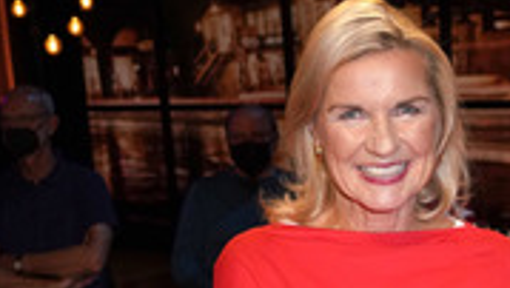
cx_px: 358
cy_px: 376
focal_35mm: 79
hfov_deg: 26.6
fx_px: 1069
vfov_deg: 14.7
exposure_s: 1/160
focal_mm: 30
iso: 1600
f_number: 6.3
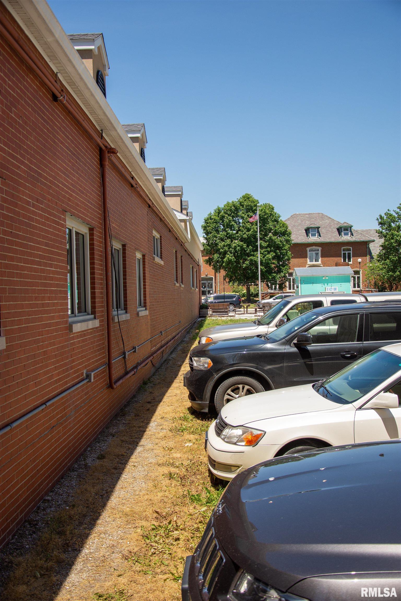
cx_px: 200
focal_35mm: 39
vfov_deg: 49.6
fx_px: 652
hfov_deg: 34.2
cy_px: 300
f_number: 4.5
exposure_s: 1/1600
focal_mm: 26
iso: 200
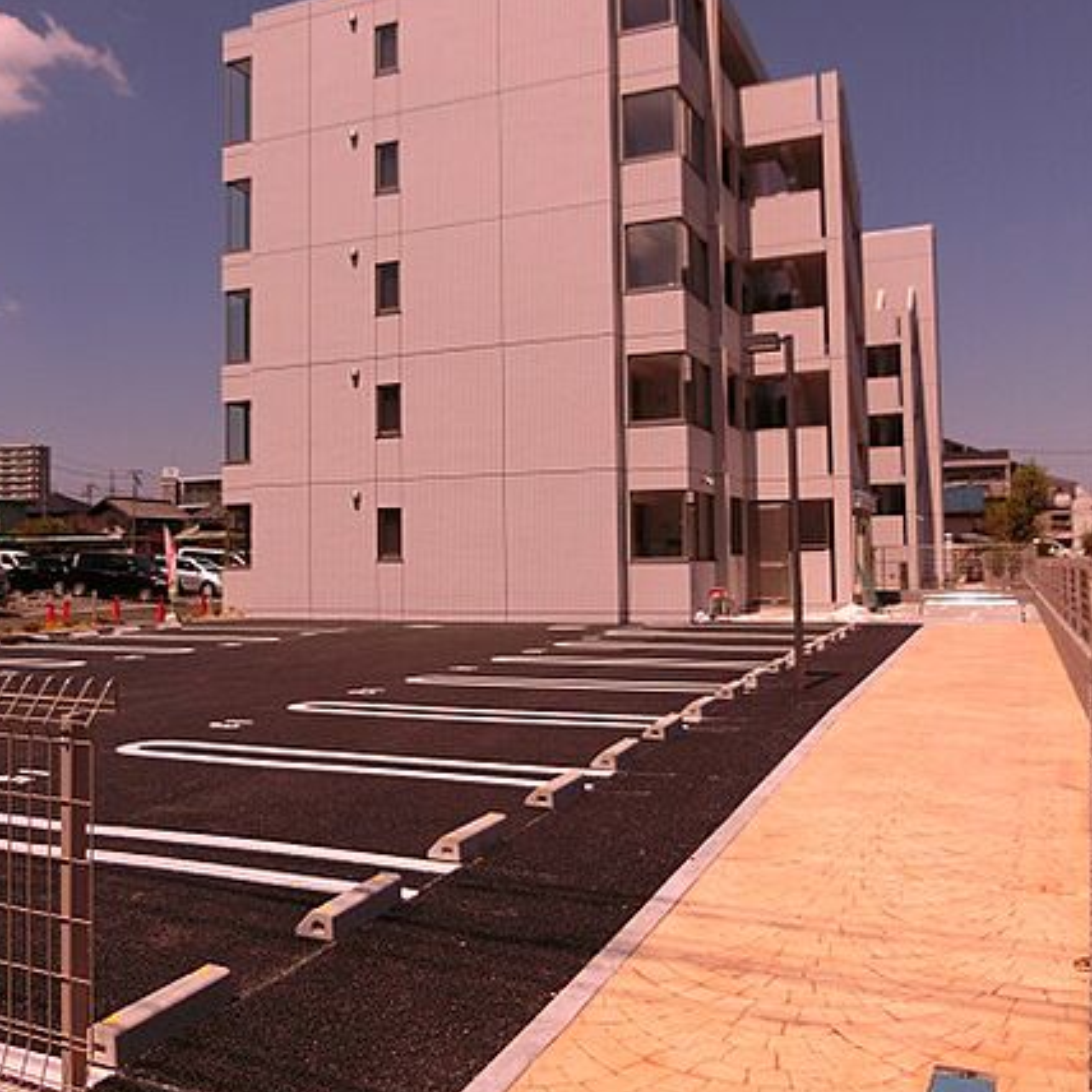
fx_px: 1178
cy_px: 506
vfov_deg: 49.7
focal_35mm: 33
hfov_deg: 49.3
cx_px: 413
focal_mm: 4.5
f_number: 7
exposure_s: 1/640
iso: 80
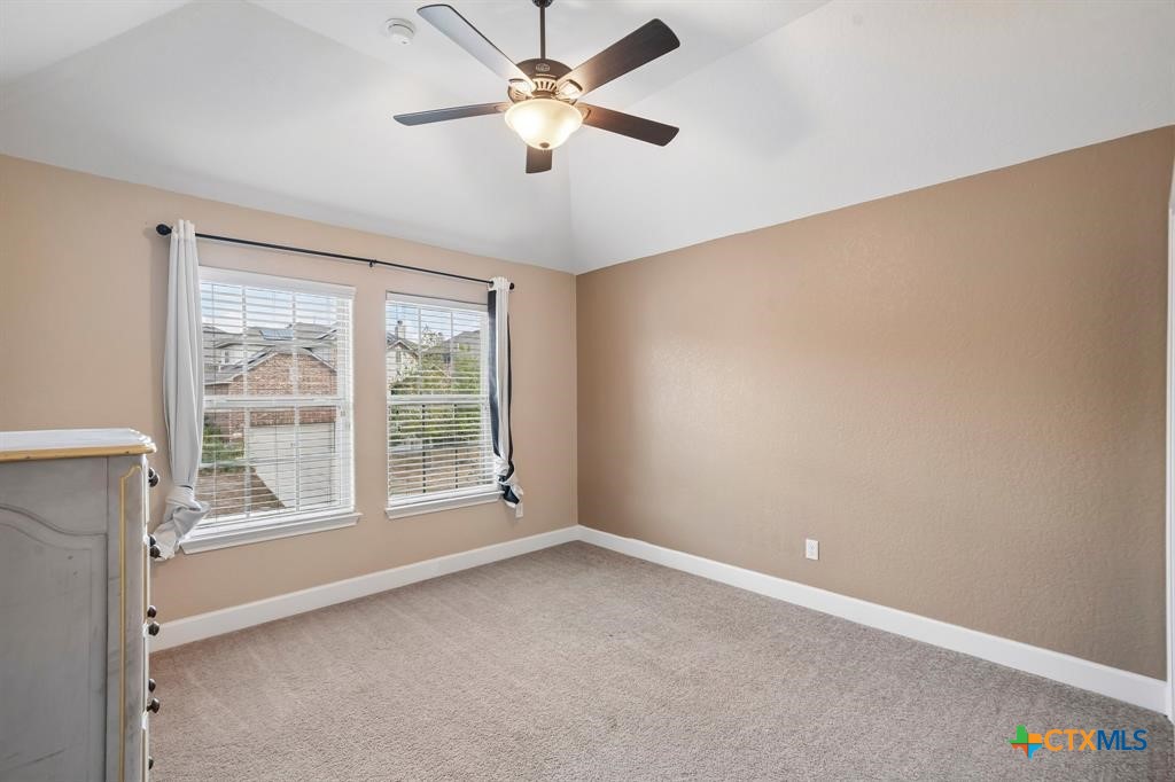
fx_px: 489
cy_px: 391
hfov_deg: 100.4
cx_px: 588
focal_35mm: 15
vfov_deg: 77.3
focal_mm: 15
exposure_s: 1/25
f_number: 8
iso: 500
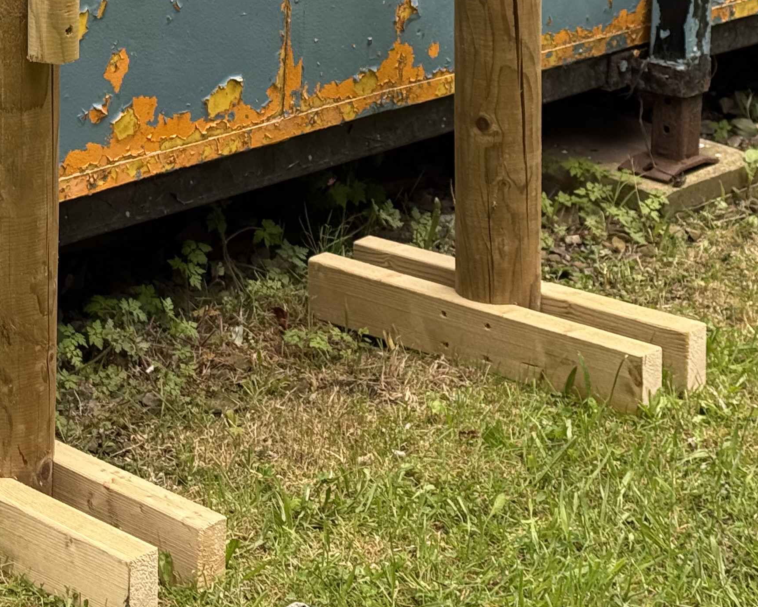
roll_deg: -1.4
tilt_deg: -11.9
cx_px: 229
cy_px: -16
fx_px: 2445
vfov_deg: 13.9
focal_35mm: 109
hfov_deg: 17.6
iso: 80
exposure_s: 1/549
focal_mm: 6.76
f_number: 1.78
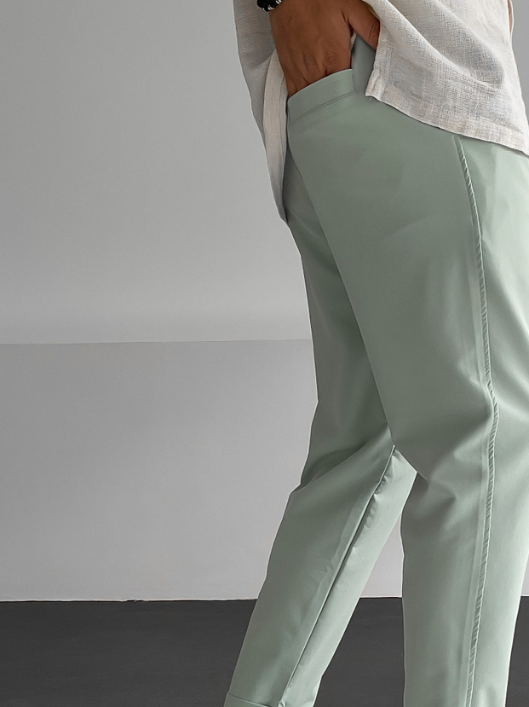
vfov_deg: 34.0
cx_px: 382
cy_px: 482
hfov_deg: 25.8
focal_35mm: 56
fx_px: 1142
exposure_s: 1/120
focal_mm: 3
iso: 32
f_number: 1.8
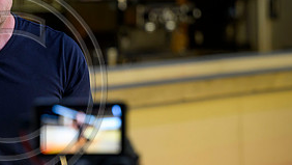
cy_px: 85
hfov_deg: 8.0
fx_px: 2076
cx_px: 39
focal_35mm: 268
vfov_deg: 4.5
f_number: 2.8
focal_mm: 110
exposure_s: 1/400
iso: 1000
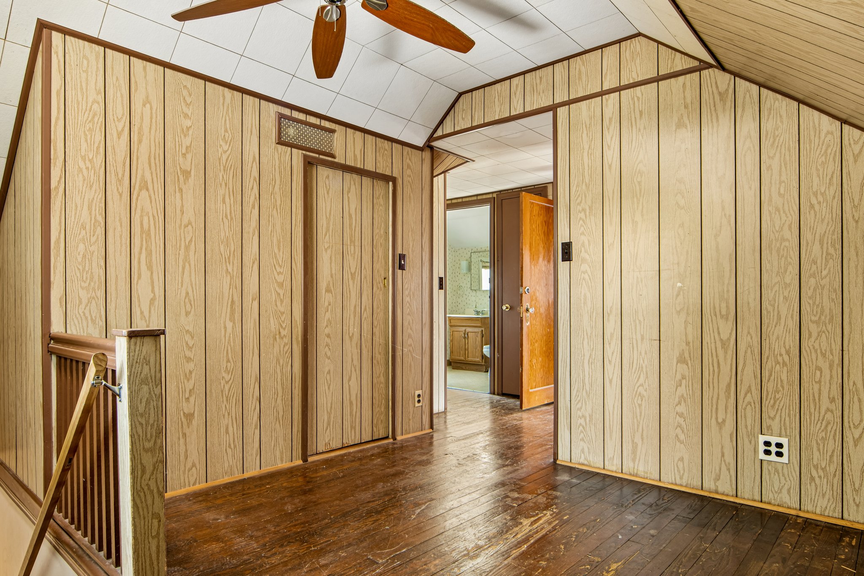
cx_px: 432
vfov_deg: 59.5
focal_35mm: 21
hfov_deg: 81.2
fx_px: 504
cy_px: 288
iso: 100
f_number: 8
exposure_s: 1.3
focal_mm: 14
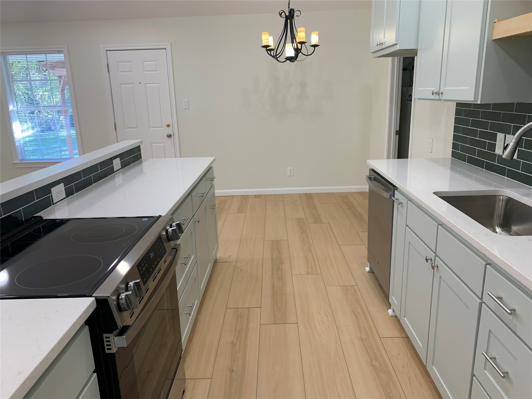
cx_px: 266
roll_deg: +1.9
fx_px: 400
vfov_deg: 53.1
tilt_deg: -15.3
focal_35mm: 26
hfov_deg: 67.3
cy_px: 200
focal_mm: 4.25
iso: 64
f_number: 1.8
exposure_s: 1/60
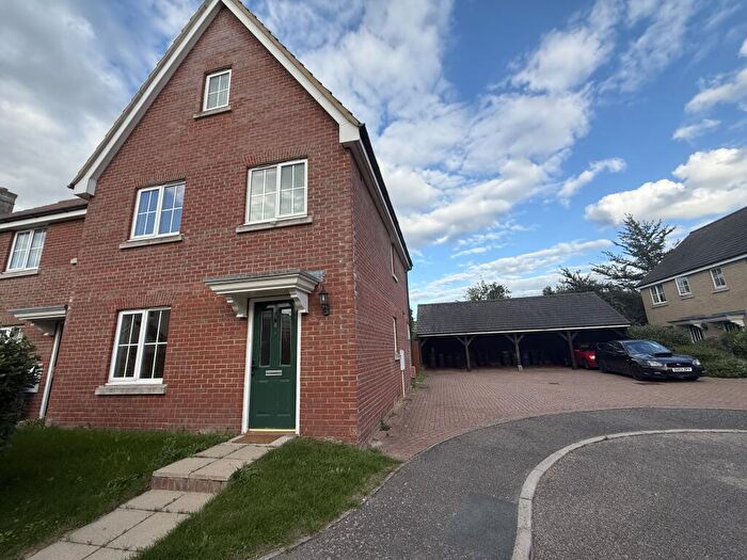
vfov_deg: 85.7
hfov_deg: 102.1
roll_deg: +2.5
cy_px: 280
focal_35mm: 14
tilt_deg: +14.4
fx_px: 302
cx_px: 374
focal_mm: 2.22
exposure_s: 1/864
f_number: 2.2
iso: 50
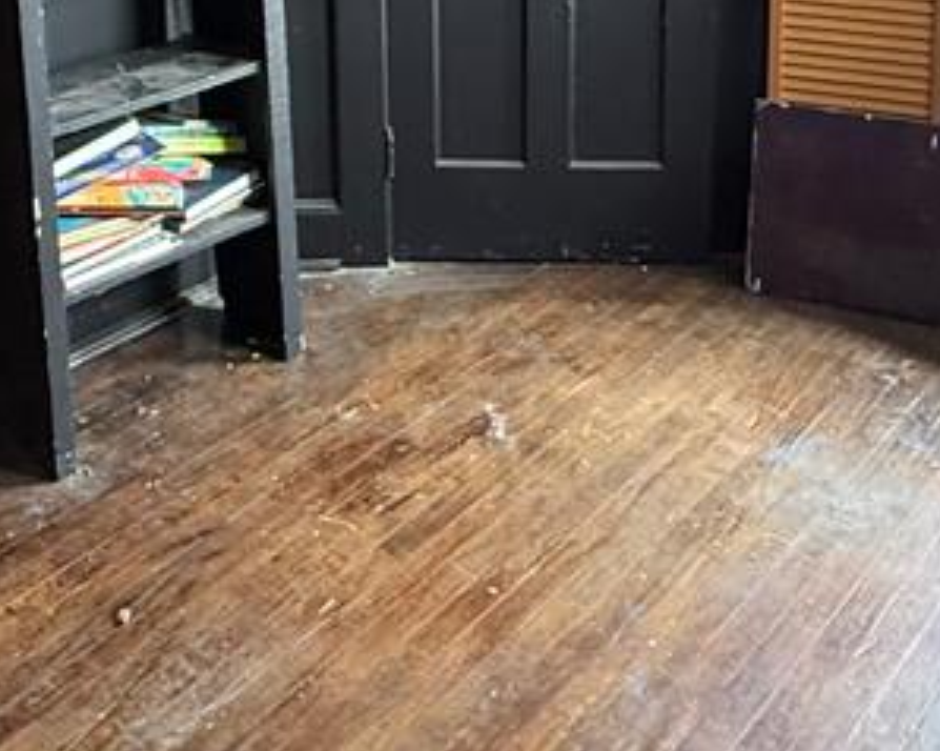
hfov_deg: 39.5
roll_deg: +0.6
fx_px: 1307
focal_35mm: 47
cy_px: -205
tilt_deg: -7.8
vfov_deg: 27.3
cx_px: 394
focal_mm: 2.22
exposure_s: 1/60
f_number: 2.2
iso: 500
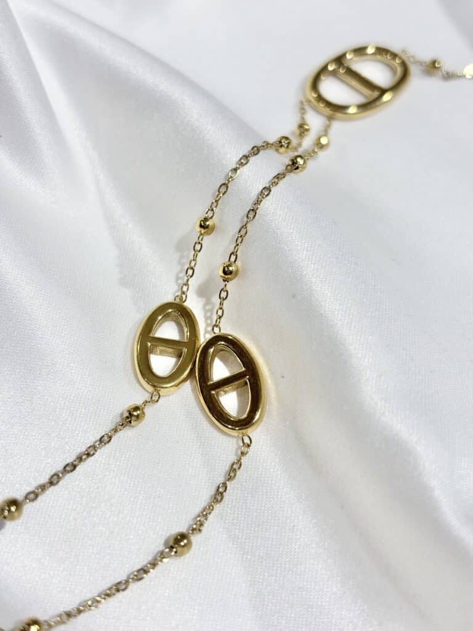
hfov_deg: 28.0
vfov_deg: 36.8
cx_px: 236
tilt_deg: -48.5
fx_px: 947
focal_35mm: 52
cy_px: 316
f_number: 1.6
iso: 32
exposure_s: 1/288
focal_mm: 5.96
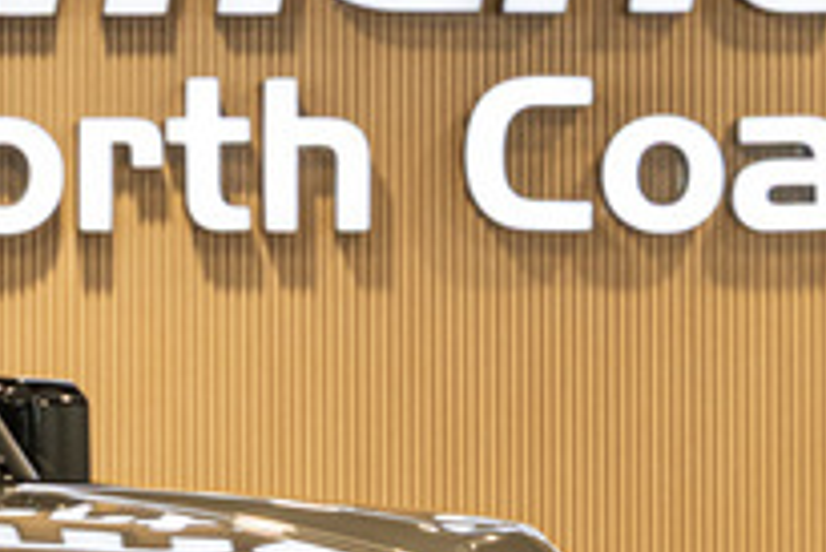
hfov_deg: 7.5
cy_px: 677
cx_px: -526
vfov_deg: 5.1
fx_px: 6176
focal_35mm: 269
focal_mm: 54
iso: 800
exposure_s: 1/125
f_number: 4.5
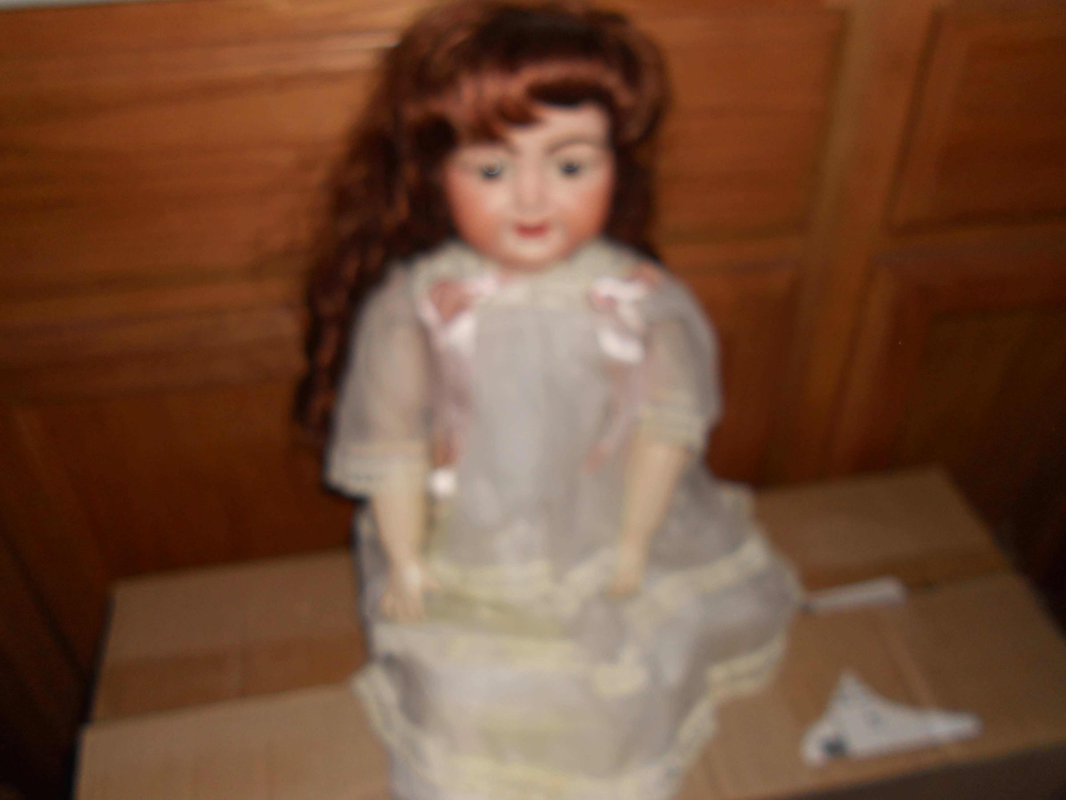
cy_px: 400
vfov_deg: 44.2
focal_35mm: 32
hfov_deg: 56.8
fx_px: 985
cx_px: 533
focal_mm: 5.8
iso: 200
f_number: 8.8
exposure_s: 1/25
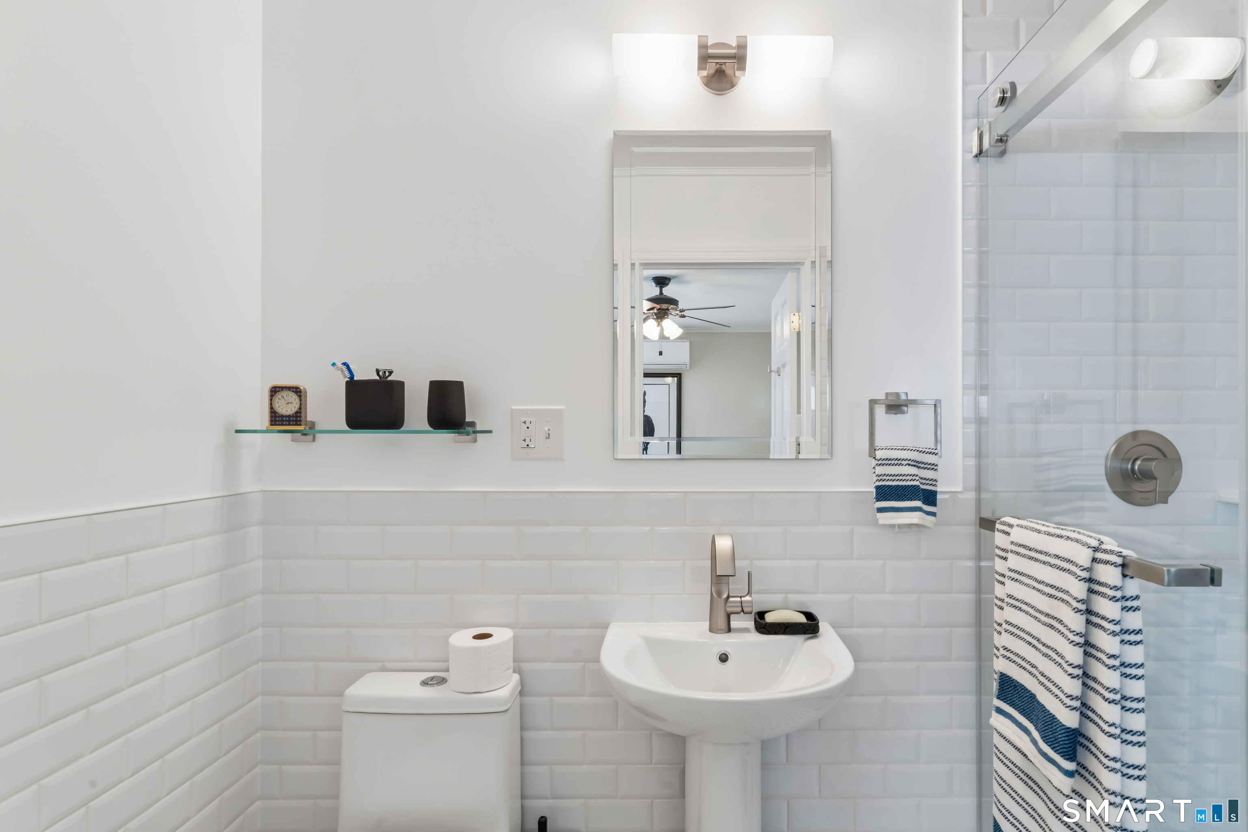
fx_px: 610
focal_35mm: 18
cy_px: 416
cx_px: 624
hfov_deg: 91.3
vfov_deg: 68.6
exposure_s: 1/5
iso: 400
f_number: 13
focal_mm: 17.6
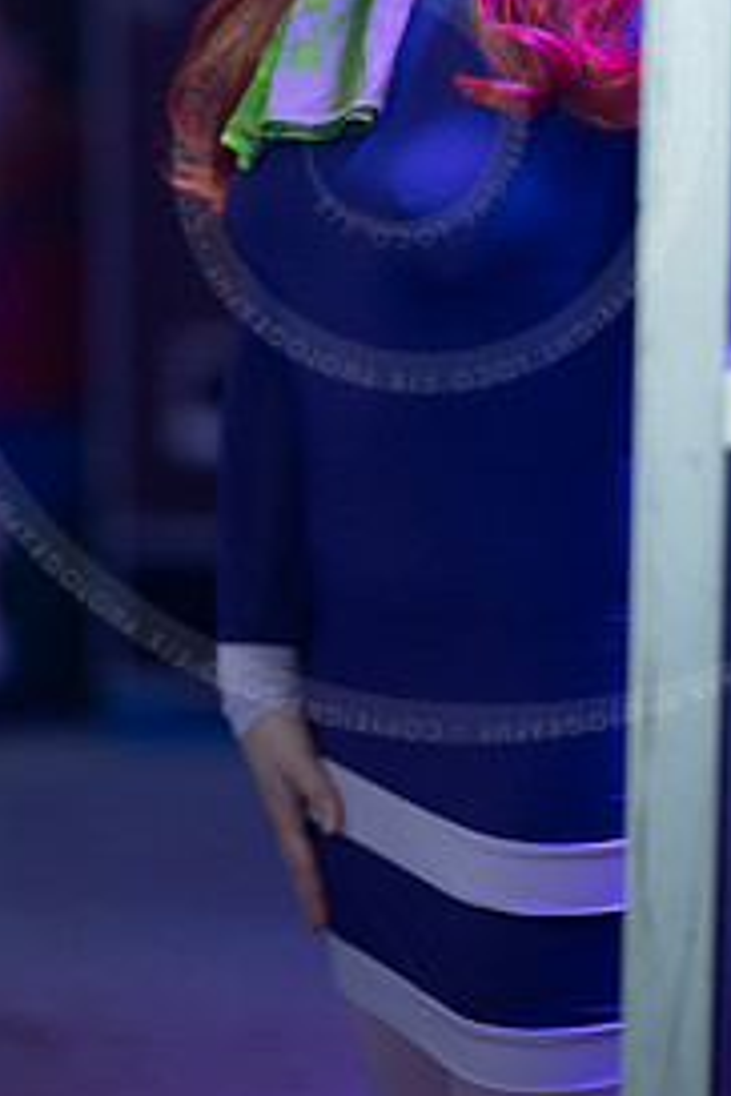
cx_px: 434
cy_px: 221
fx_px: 4264
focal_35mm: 140
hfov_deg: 9.8
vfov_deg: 14.6
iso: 1000
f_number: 1.3
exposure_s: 1/250
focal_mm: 85
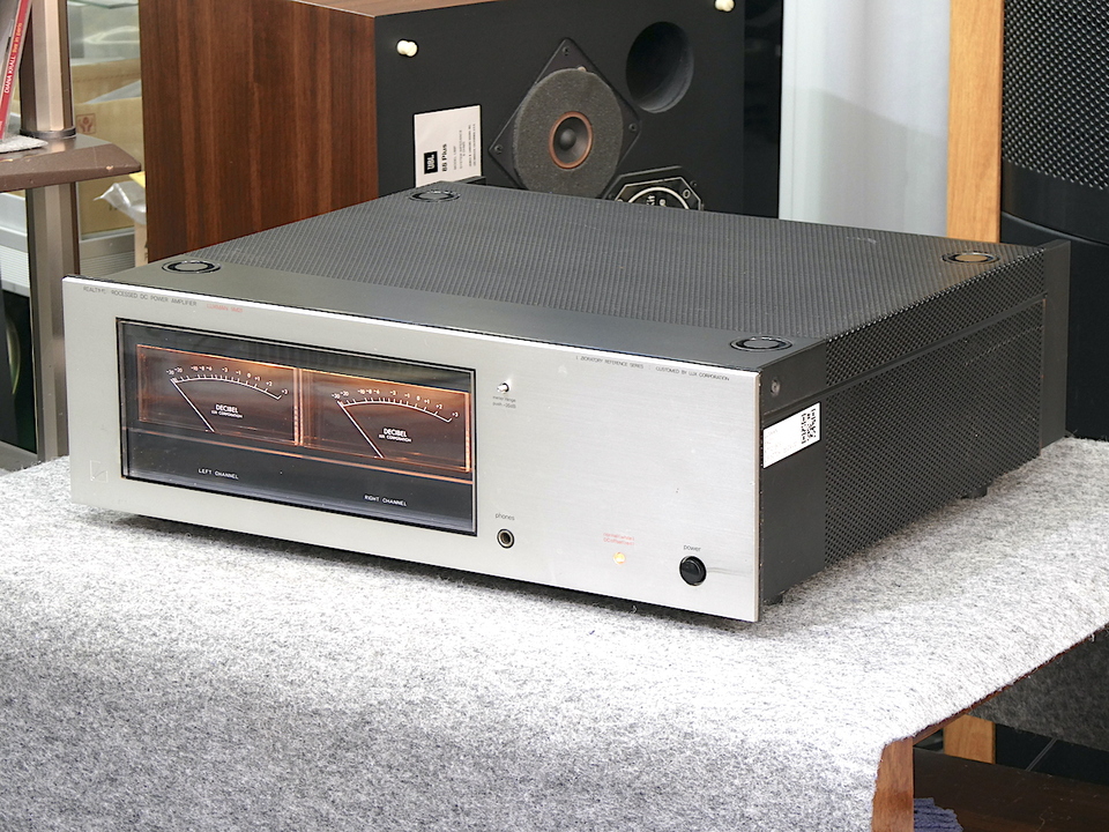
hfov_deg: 17.1
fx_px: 3684
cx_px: 554
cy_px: 416
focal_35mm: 115
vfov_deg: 12.9
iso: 100
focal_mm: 20.6
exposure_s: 1/2
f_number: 5.1
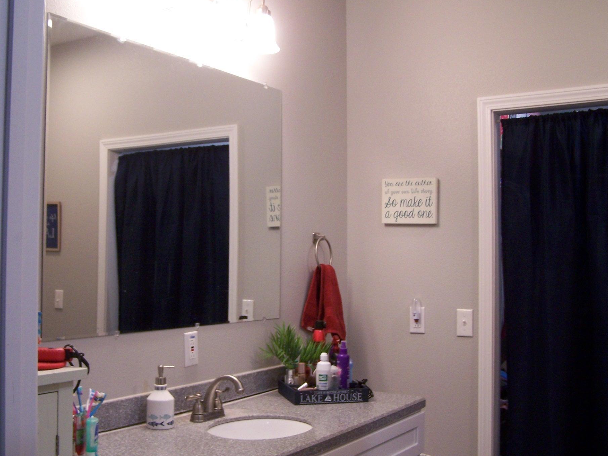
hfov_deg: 43.8
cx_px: 274
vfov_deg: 33.6
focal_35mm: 43
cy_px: 222
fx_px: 755
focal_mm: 6.3
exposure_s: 1/20
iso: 140
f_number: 2.8
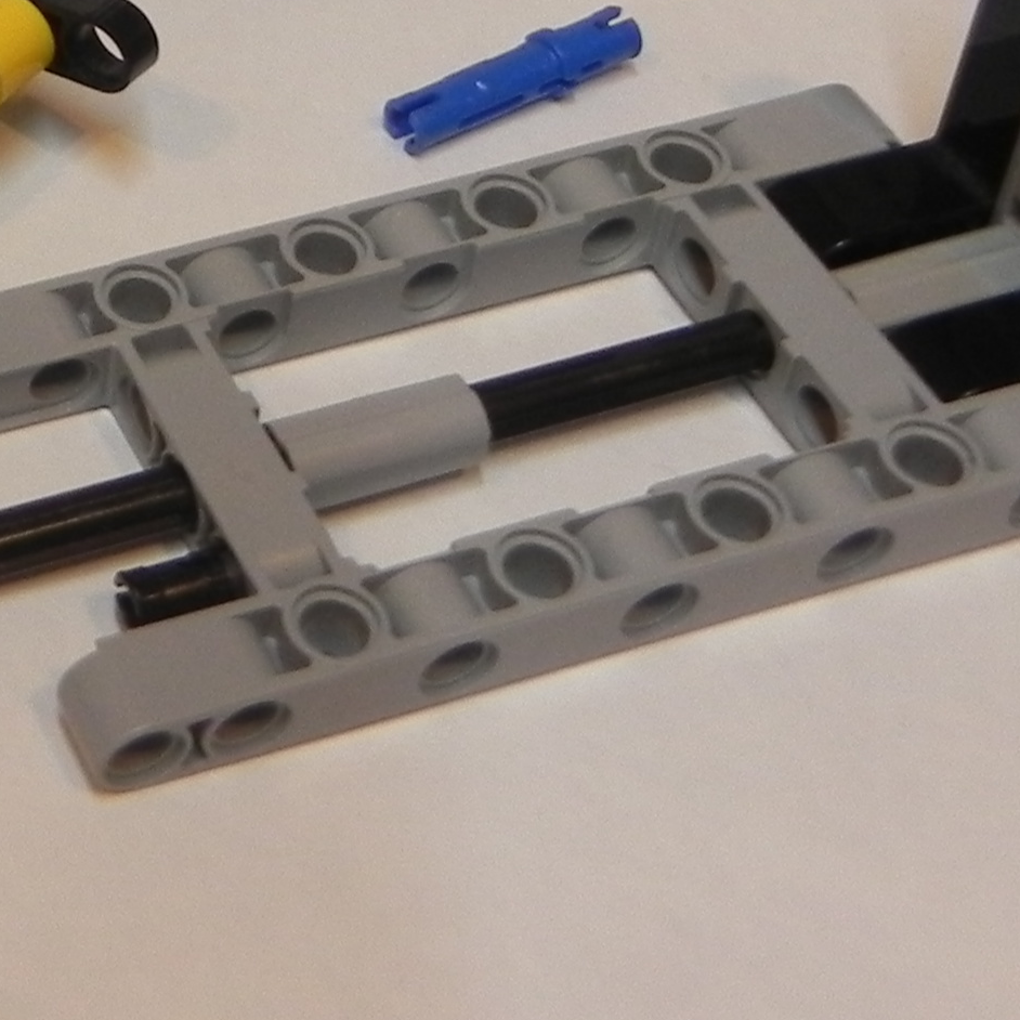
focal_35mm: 89
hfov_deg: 17.5
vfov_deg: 18.3
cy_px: -272
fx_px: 2967
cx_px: -509
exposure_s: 1/30
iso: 160
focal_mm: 4.6
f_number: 2.8
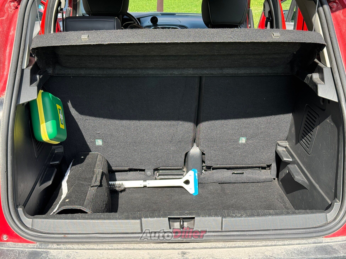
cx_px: 173
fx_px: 480
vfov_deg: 30.3
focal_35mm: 48
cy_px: 130
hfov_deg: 39.7
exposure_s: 1/588
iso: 64
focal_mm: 6.76
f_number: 1.78
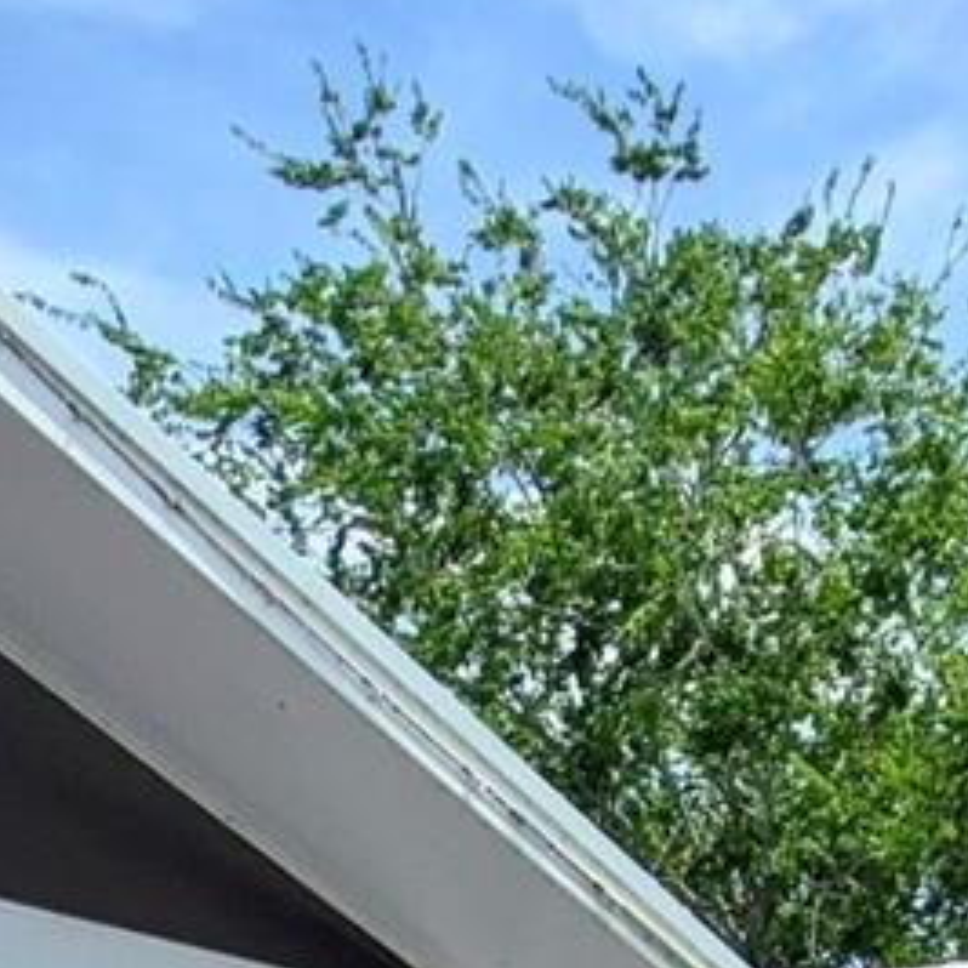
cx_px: 342
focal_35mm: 69
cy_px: 1847
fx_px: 2183
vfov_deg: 18.3
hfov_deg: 24.9
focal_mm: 1.74
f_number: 2.2
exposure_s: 1/2256
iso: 40
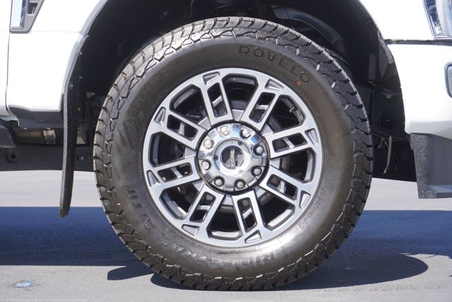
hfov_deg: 27.0
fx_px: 942
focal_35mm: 75
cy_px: 151
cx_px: 226
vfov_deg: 18.2
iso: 100
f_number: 7.1
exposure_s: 1/125
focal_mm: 50
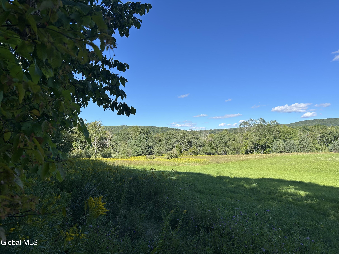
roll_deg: +0.7
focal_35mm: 26
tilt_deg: +2.3
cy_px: 127
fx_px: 255
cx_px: 170
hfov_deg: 67.3
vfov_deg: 53.1
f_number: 1.5
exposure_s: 1/3356
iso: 50
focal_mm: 5.7
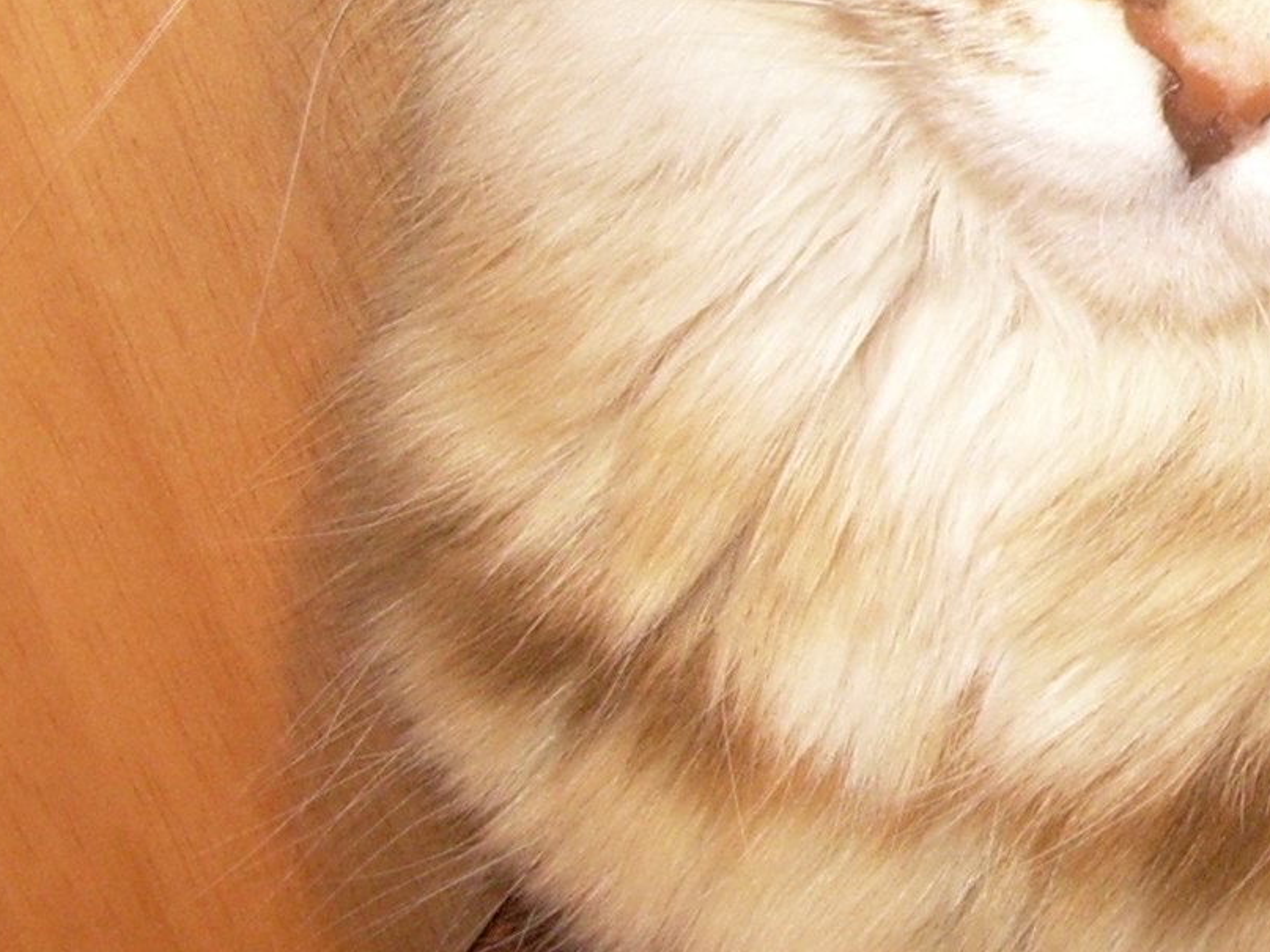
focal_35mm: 107
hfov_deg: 17.7
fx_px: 3925
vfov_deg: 13.4
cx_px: 1393
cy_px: -275
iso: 200
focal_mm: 6.3
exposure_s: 1
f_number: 2.8
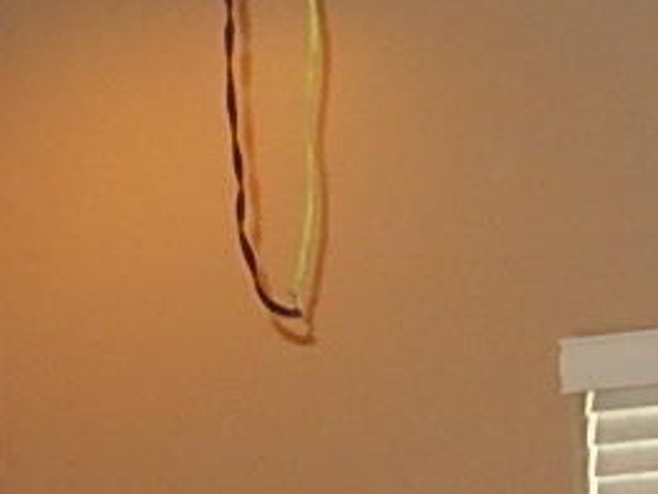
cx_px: 625
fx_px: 2910
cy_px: 920
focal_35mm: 153
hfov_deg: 12.8
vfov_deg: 9.2
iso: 200
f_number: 3.4
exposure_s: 1/30
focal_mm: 4.5
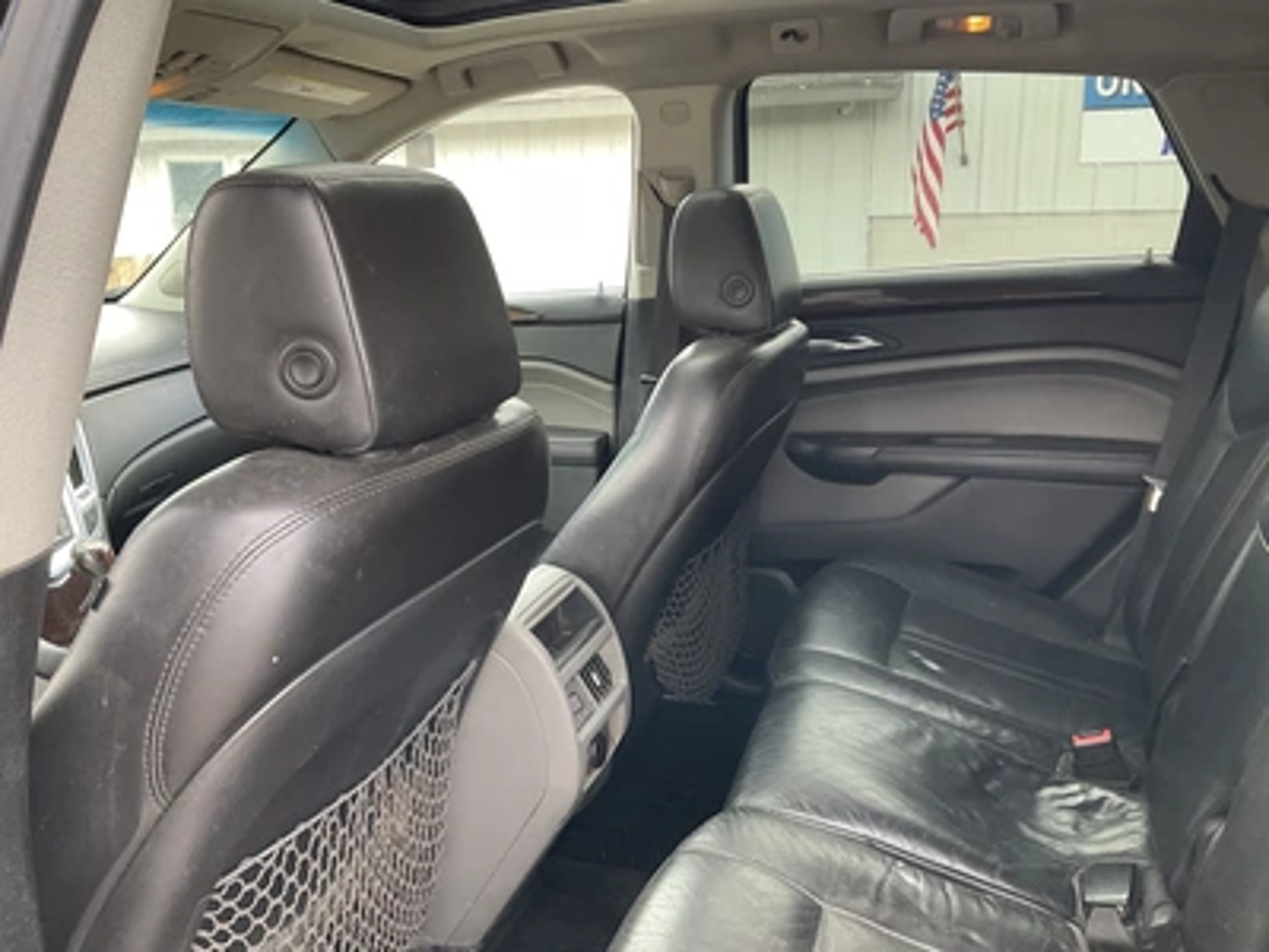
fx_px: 1063
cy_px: 476
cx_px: 634
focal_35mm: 29
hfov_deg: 61.7
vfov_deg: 48.2
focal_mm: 3
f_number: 1.8
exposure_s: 1/112
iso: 64
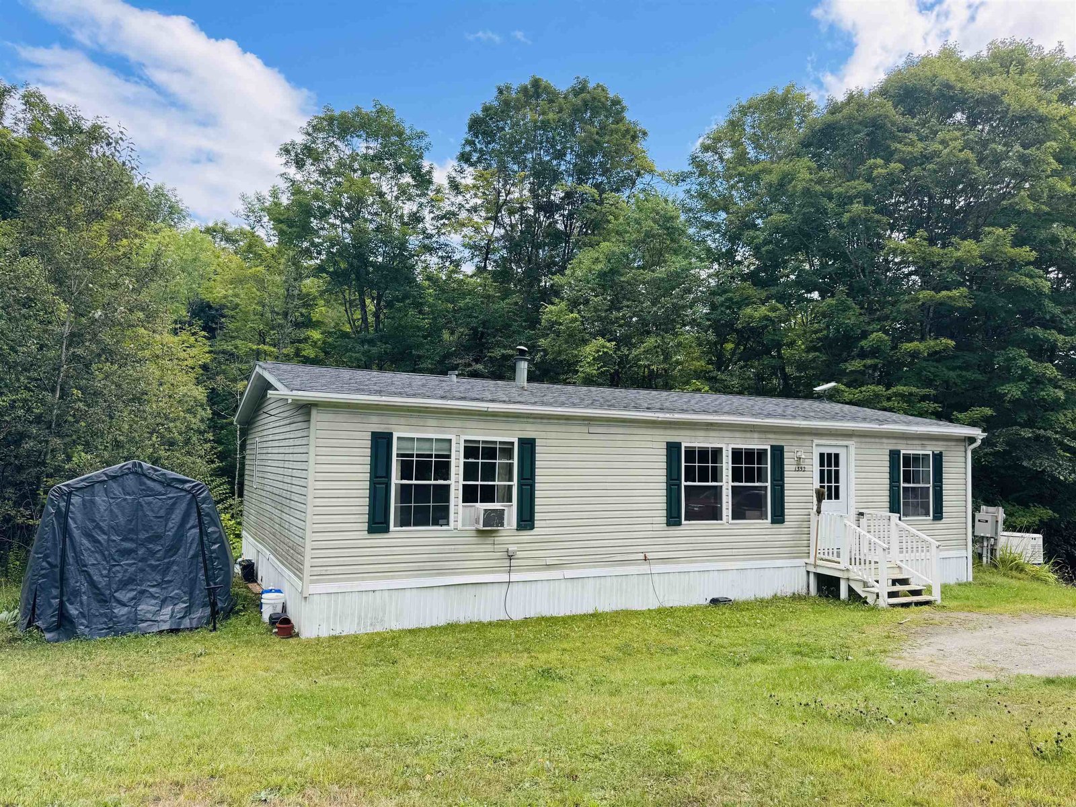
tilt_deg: +2.1
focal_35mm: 24
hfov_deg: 71.6
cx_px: 538
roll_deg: -1.2
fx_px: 746
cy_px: 404
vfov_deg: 56.8
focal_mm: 6.76
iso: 80
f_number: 1.78
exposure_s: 1/888
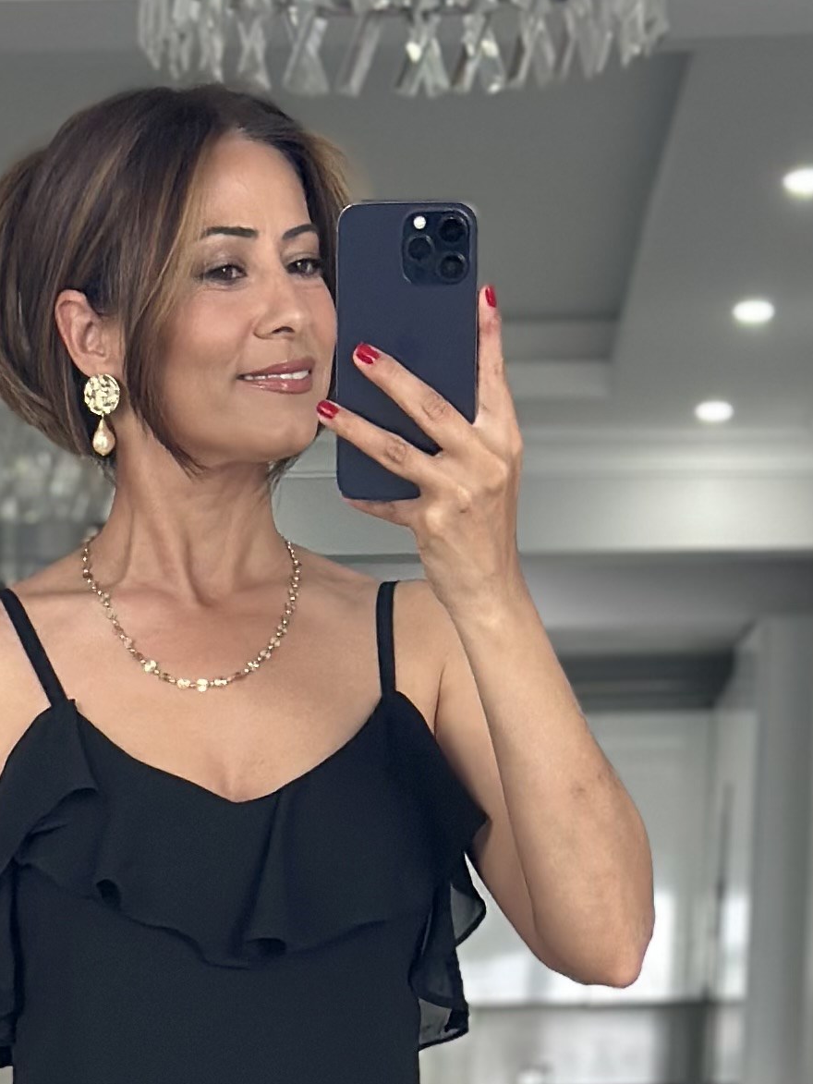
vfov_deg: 11.5
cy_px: 1578
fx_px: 5166
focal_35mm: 165
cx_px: 125
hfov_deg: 9.0
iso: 160
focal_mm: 6.86
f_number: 1.78
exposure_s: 1/60
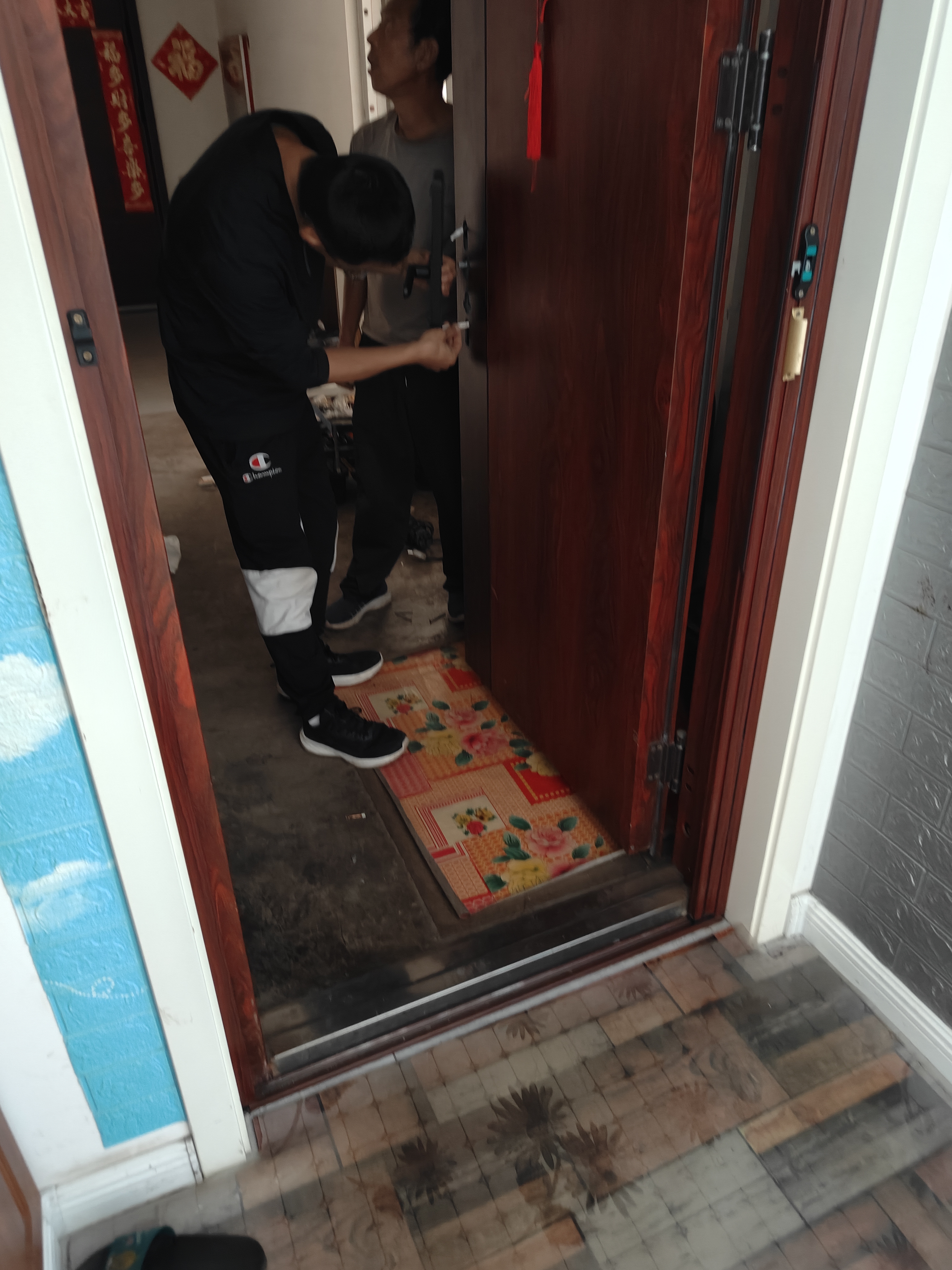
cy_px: 635
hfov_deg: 56.8
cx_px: 476
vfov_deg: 71.6
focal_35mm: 24
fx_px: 880
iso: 1600
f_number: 1.8
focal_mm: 5.59
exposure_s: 1/33
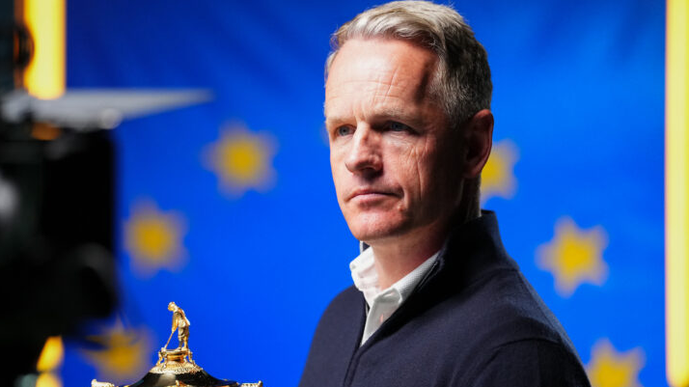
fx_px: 3872
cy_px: 252
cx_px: 252
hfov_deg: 10.2
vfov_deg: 5.7
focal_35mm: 212
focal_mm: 141
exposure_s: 1/500
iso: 2000
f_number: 2
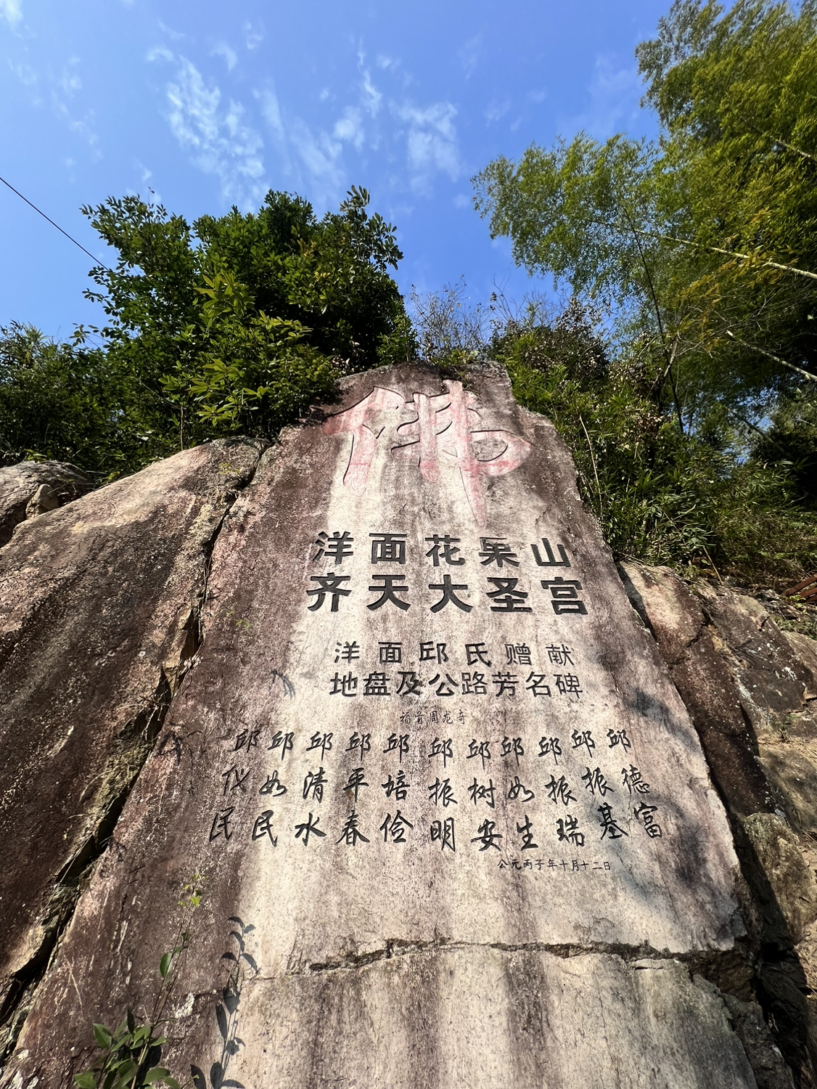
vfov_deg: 106.2
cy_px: 544
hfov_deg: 89.9
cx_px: 408
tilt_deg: +51.3
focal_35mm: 13
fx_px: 409
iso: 32
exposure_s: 1/1783
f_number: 1.8
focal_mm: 1.57
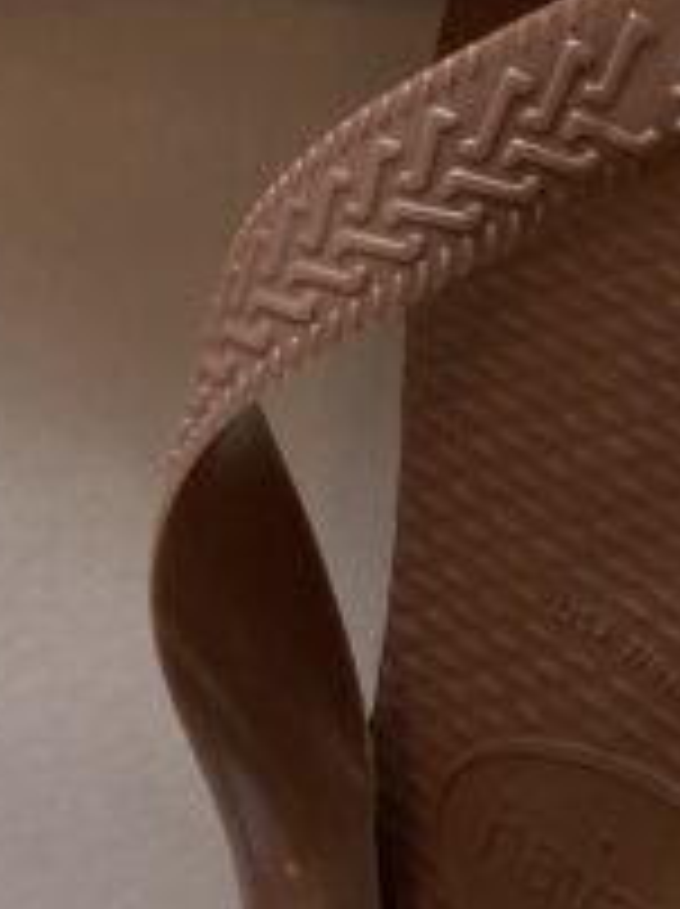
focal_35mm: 103
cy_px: -522
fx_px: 2704
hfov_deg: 12.8
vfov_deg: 17.0
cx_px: 1283
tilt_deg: -88.0
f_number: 1.8
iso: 80
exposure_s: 1/100
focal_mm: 4.25
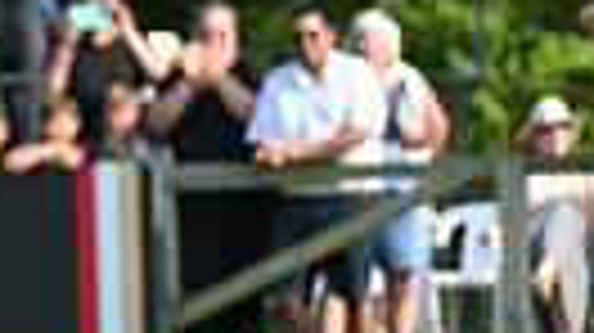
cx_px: -598
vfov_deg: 1.3
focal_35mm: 924
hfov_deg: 2.3
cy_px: -178
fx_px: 14542
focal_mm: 200
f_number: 4.5
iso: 400
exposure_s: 1/1250
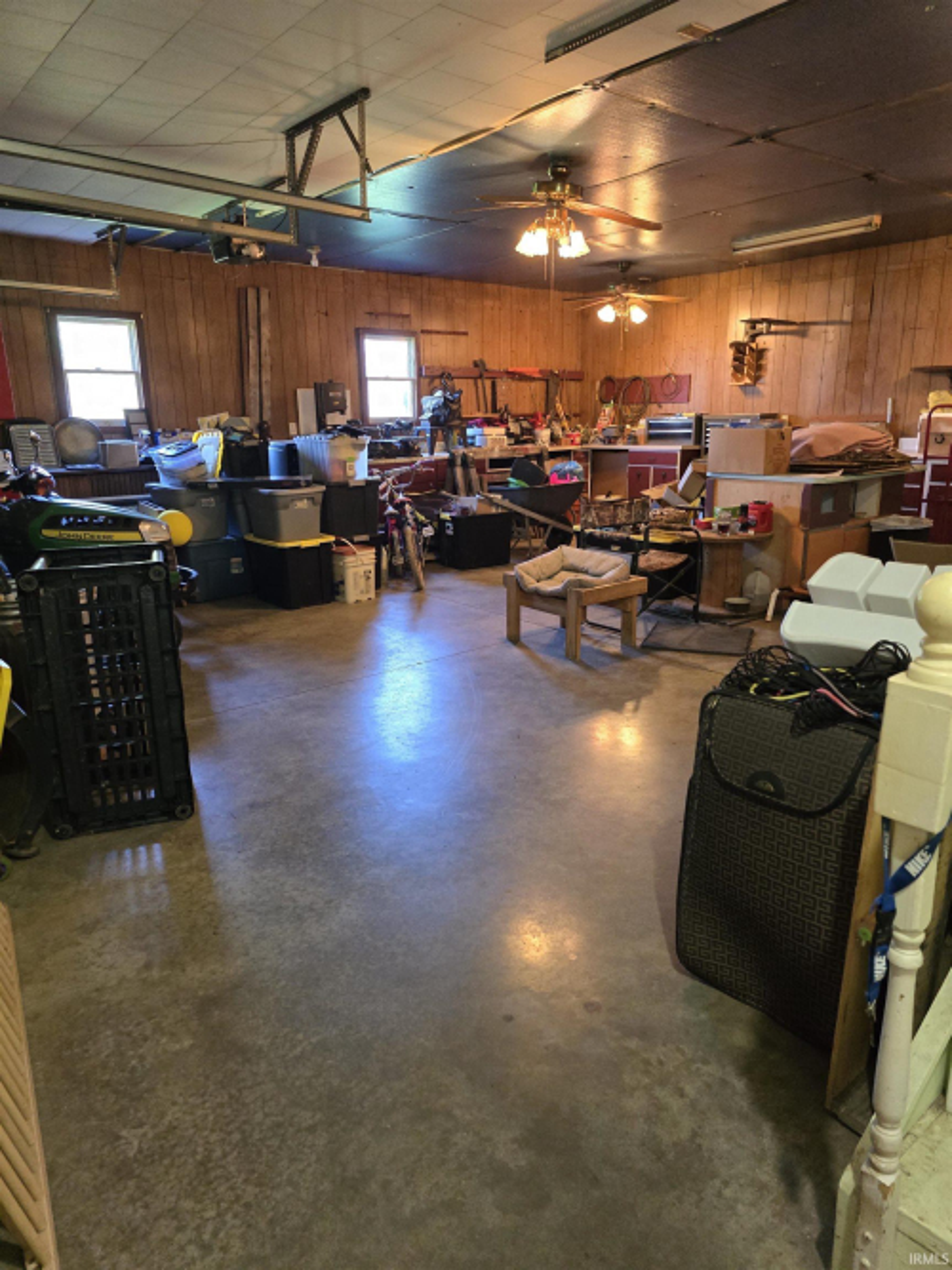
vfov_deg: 73.9
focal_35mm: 23
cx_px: 476
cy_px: 635
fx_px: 844
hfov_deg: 58.9
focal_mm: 6.3
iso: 500
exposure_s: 1/60
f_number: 1.7
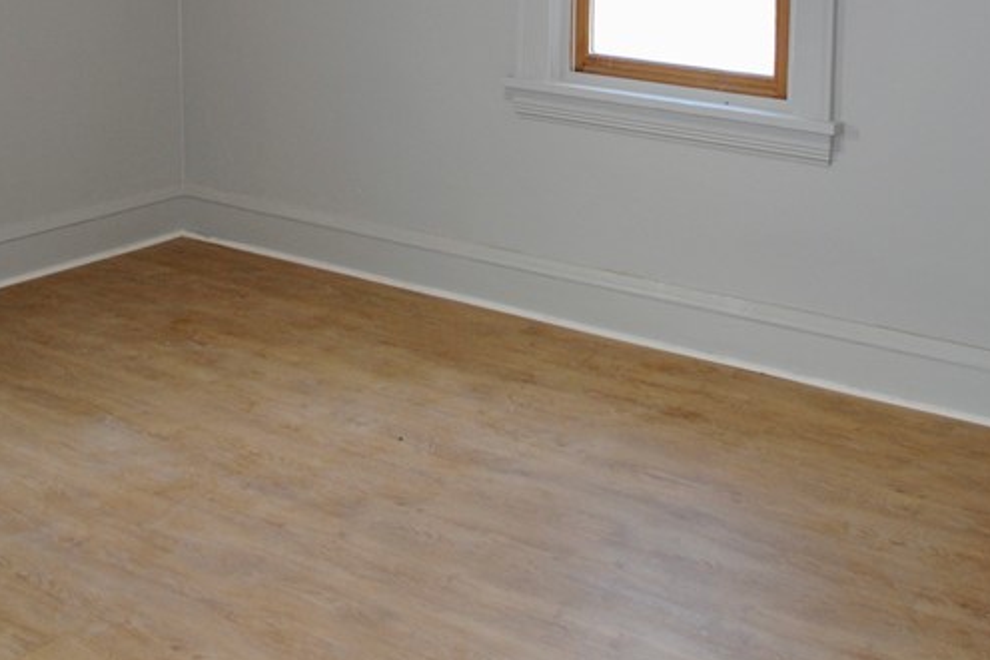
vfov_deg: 22.1
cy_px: -14
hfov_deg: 33.9
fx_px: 1623
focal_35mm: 59
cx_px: 532
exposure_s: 1/60
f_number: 3.5
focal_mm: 18
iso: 200
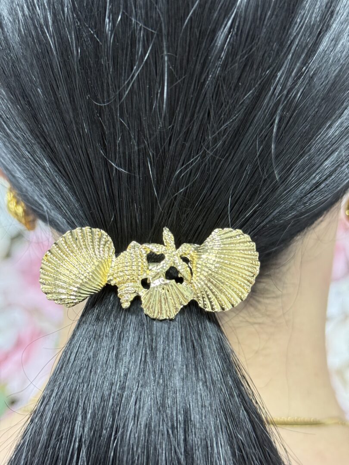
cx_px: 174
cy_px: 232
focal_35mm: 48
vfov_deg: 39.7
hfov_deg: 30.3
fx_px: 645
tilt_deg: -10.9
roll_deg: -2.4
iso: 250
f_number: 1.78
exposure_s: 1/50
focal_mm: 6.76
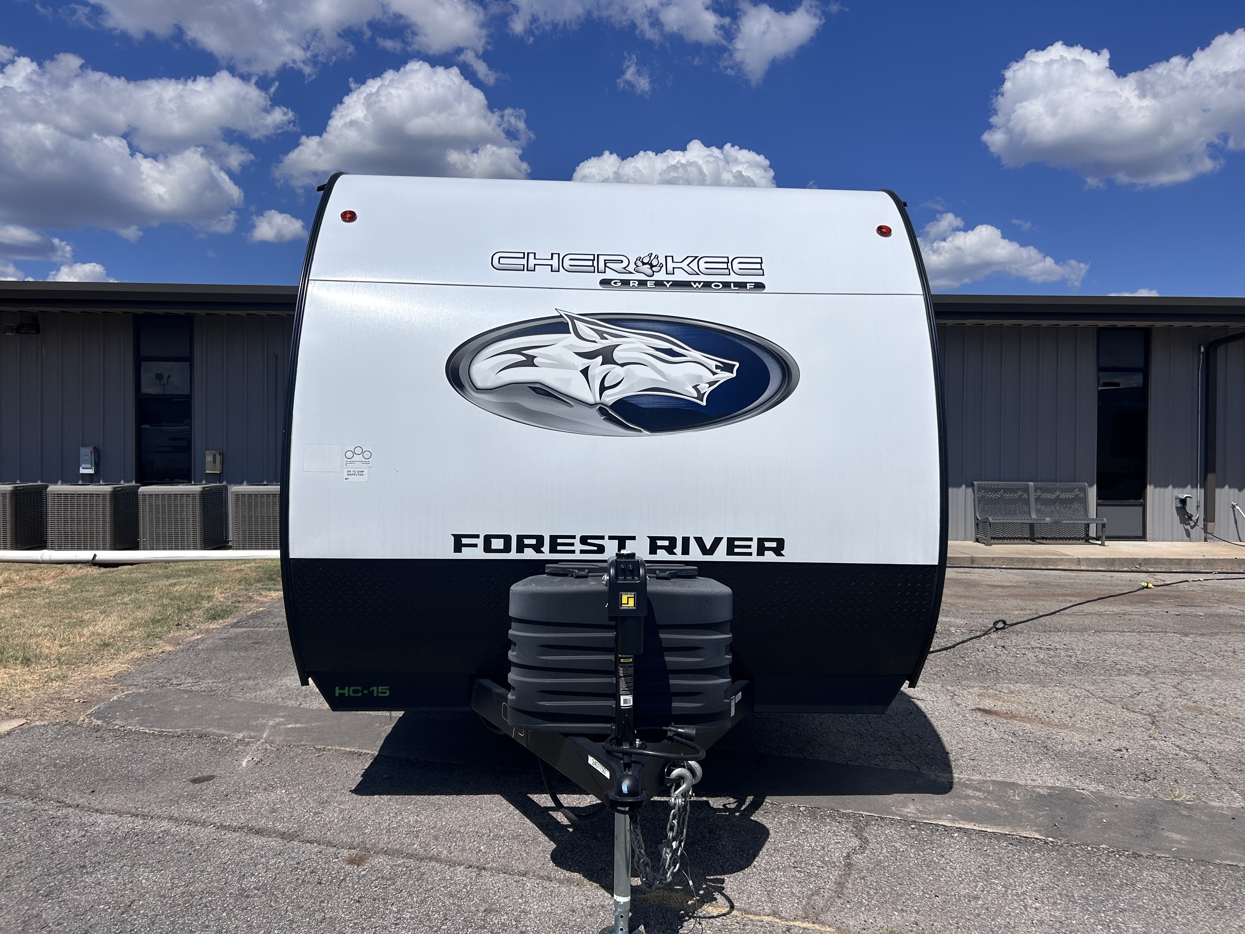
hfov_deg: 67.3
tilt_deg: +0.4
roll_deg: -0.8
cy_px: 467
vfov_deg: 53.1
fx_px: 935
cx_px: 622
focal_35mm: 26
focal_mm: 5.7
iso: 50
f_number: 1.5
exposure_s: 1/14286
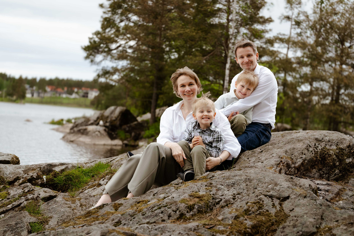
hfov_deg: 46.4
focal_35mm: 42
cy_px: 118
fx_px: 413
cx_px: 177
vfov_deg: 31.9
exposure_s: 1/200
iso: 500
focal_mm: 42
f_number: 5.6
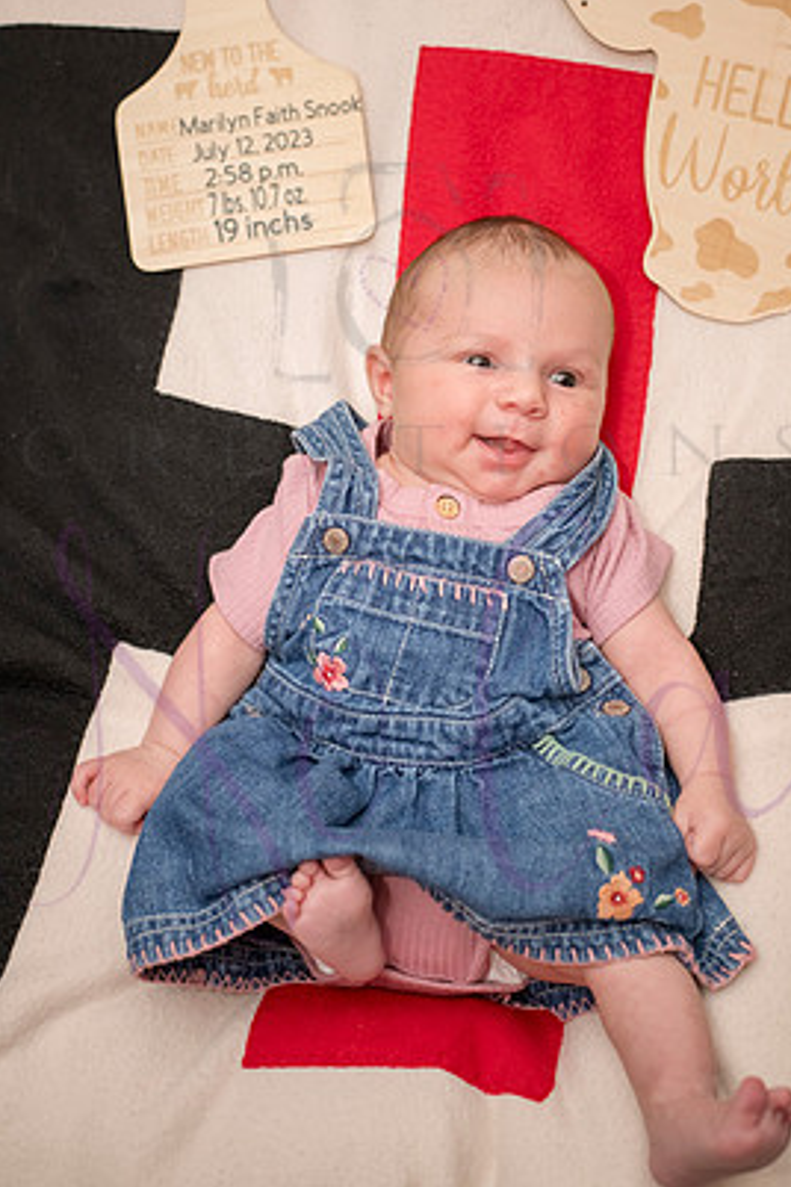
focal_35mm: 56
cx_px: 416
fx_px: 1846
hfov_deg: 24.2
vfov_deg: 35.6
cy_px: 555
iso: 800
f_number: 4
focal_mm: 50
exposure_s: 1/250
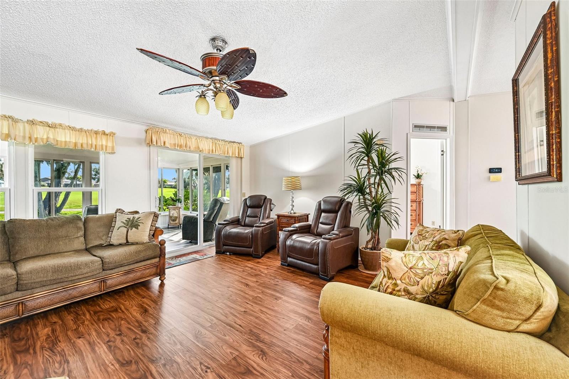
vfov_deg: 81.2
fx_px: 221
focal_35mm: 14
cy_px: 190
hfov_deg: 104.3
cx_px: 284
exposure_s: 1/6
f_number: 8
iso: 400
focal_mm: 14
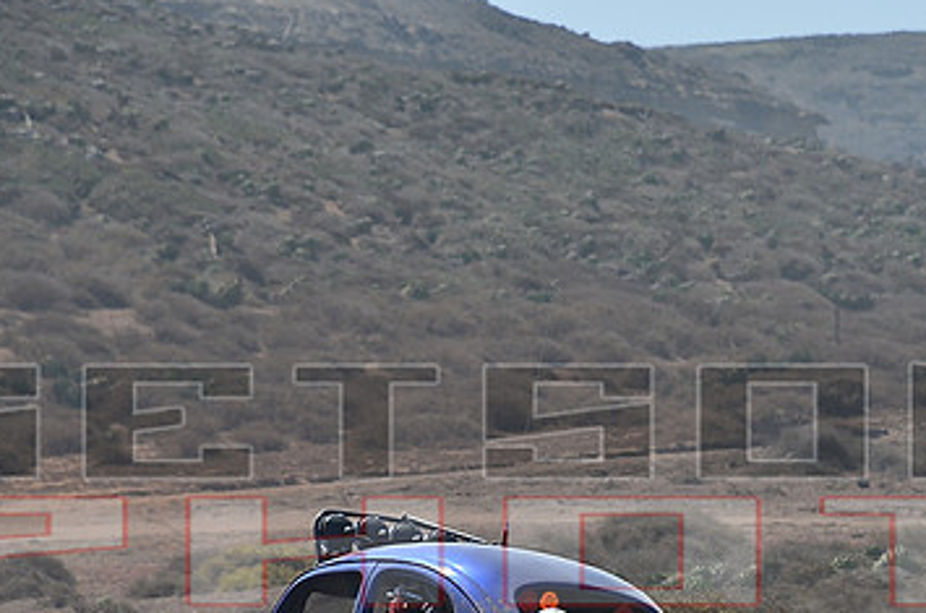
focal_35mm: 331
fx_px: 8490
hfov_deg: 6.2
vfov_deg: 4.1
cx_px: 616
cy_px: 488
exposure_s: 1/640
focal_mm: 135
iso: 200
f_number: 7.1
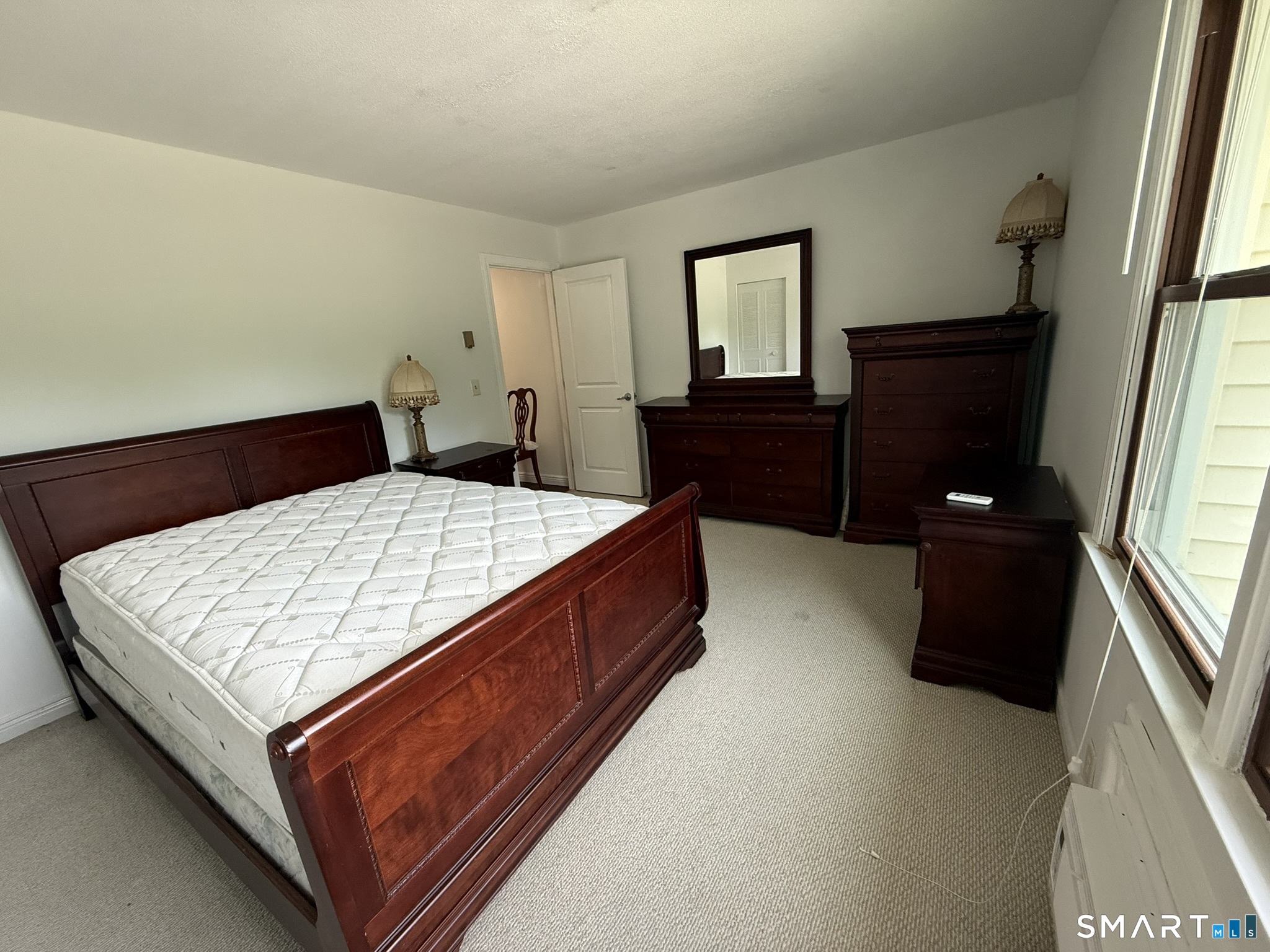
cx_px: 635
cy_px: 476
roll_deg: +4.4
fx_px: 514
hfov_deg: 102.1
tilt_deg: -13.8
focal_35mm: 14
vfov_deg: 85.7
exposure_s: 1/120
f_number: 2.2
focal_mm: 2.22
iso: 250
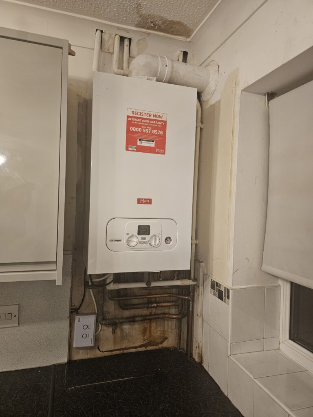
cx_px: 156
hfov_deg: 58.9
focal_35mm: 23
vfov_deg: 73.9
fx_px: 277
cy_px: 208
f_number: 1.7
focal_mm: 6.3
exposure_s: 1/50
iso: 640
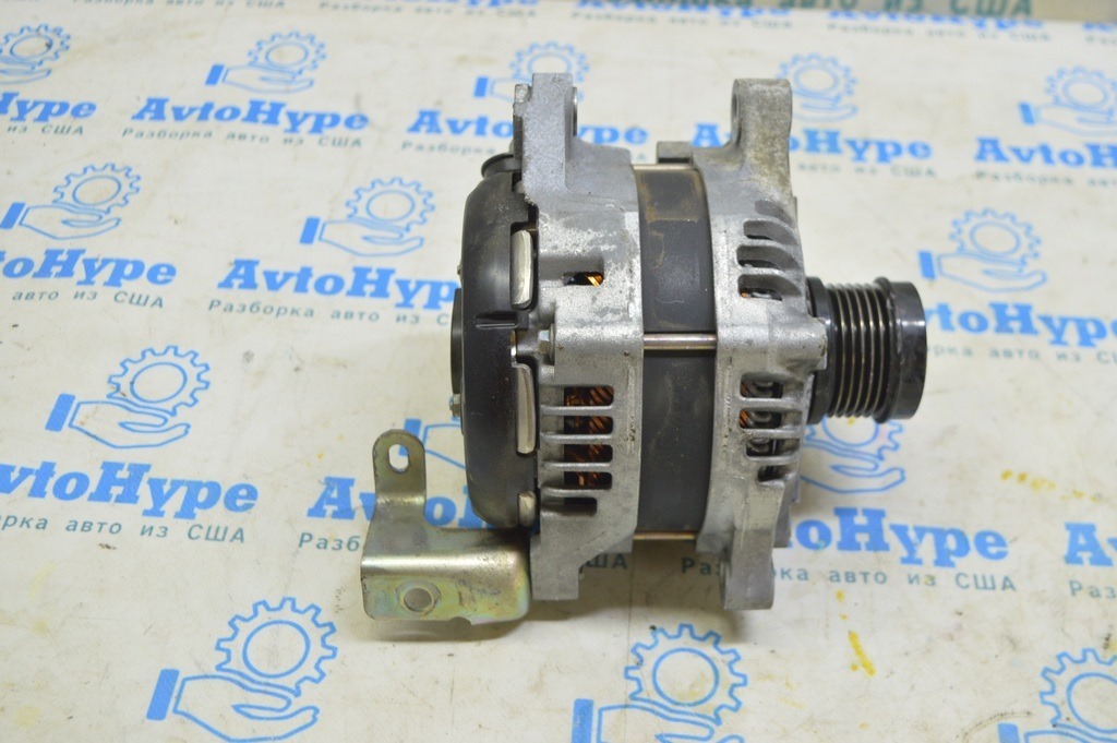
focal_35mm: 42
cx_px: 558
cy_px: 372
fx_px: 1302
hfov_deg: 46.4
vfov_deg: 31.8
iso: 400
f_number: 5.6
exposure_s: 1/20
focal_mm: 28
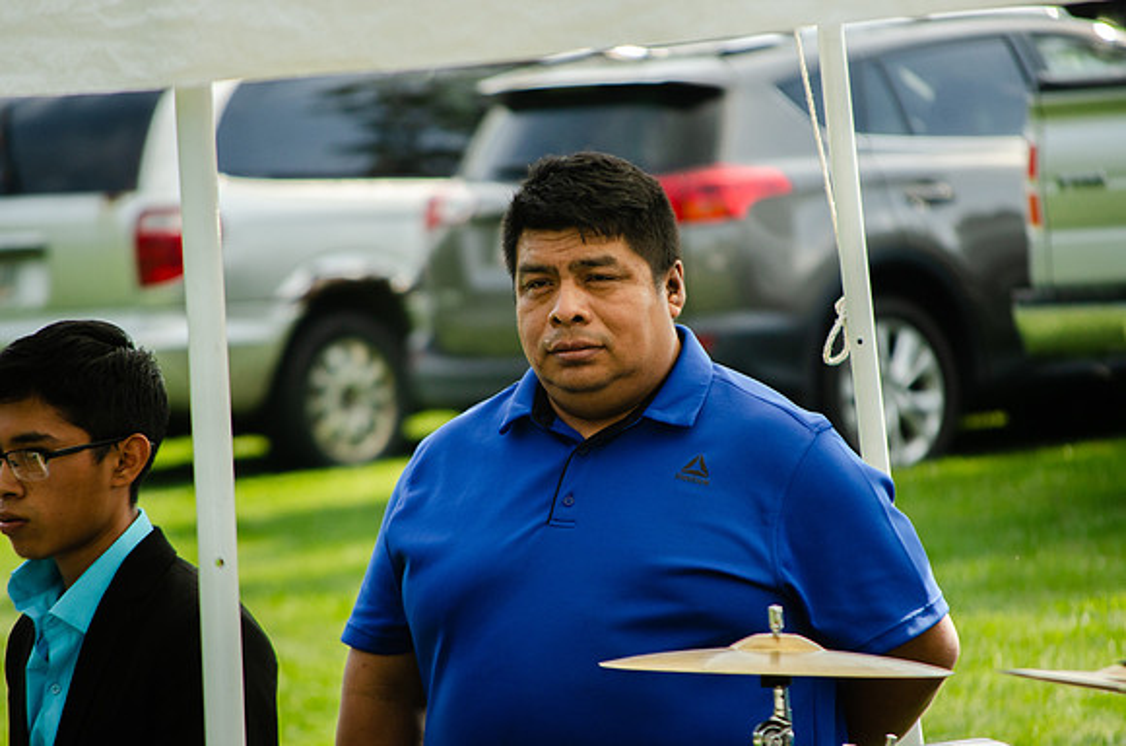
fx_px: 9363
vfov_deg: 4.6
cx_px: 563
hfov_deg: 6.9
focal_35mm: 300
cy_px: 373
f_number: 5.6
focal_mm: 200
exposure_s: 1/500
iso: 200
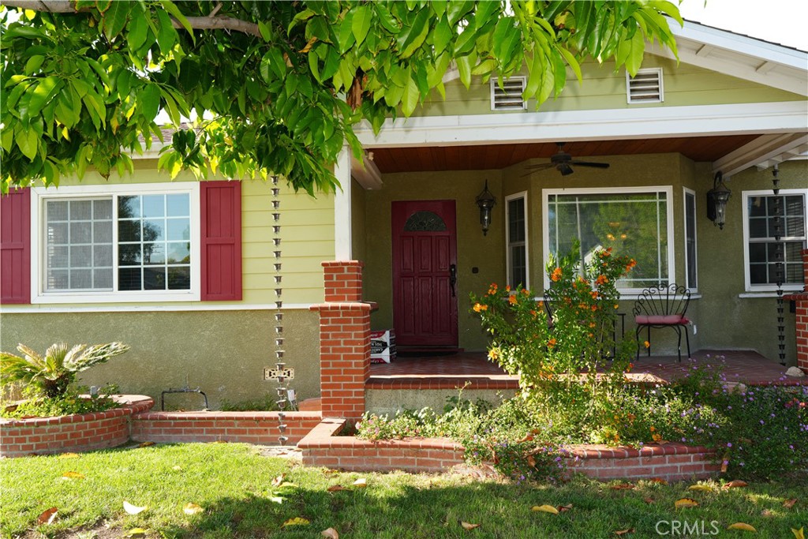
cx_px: 404
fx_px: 640
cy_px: 270
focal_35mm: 28
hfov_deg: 64.5
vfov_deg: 45.7
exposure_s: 1/80
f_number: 6.3
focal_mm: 19
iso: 100
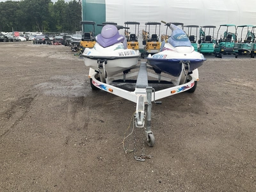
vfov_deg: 48.2
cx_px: 128
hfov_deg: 61.7
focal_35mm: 29
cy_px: 96
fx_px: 214
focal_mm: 3
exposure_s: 1/529
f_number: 1.8
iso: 25
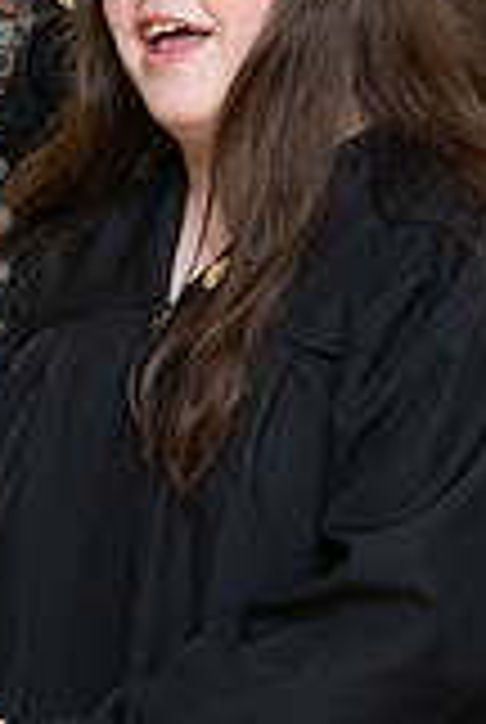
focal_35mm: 187
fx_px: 3770
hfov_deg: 7.2
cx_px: -418
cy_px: 227
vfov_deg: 11.0
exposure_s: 1/125
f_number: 5
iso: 1000
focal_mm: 52
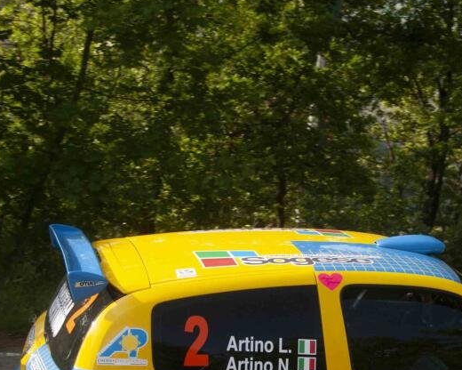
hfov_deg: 23.2
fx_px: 1109
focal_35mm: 81
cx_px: 369
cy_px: 278
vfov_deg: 18.8
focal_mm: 25
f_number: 5
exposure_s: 1/1000
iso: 320
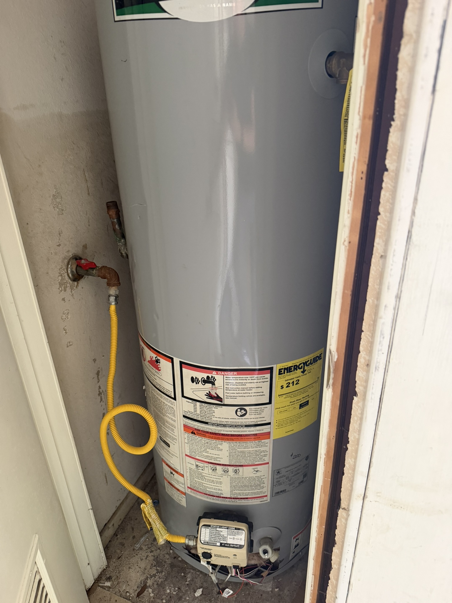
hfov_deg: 56.8
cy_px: 302
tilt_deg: -27.2
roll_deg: +2.8
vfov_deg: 71.6
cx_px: 226
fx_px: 418
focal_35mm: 24
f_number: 1.78
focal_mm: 6.76
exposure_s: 1/60
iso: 320
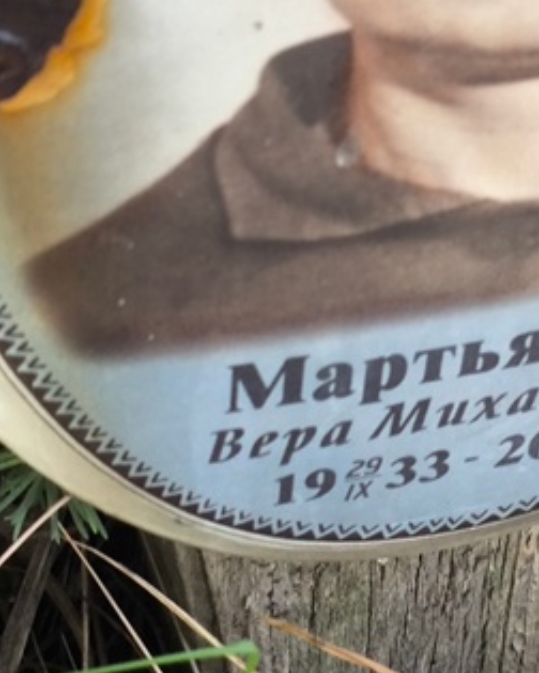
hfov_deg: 12.4
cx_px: 378
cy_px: 408
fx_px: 2473
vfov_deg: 15.5
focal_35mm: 124
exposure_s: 1/50
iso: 80
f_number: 1.7
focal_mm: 4.71
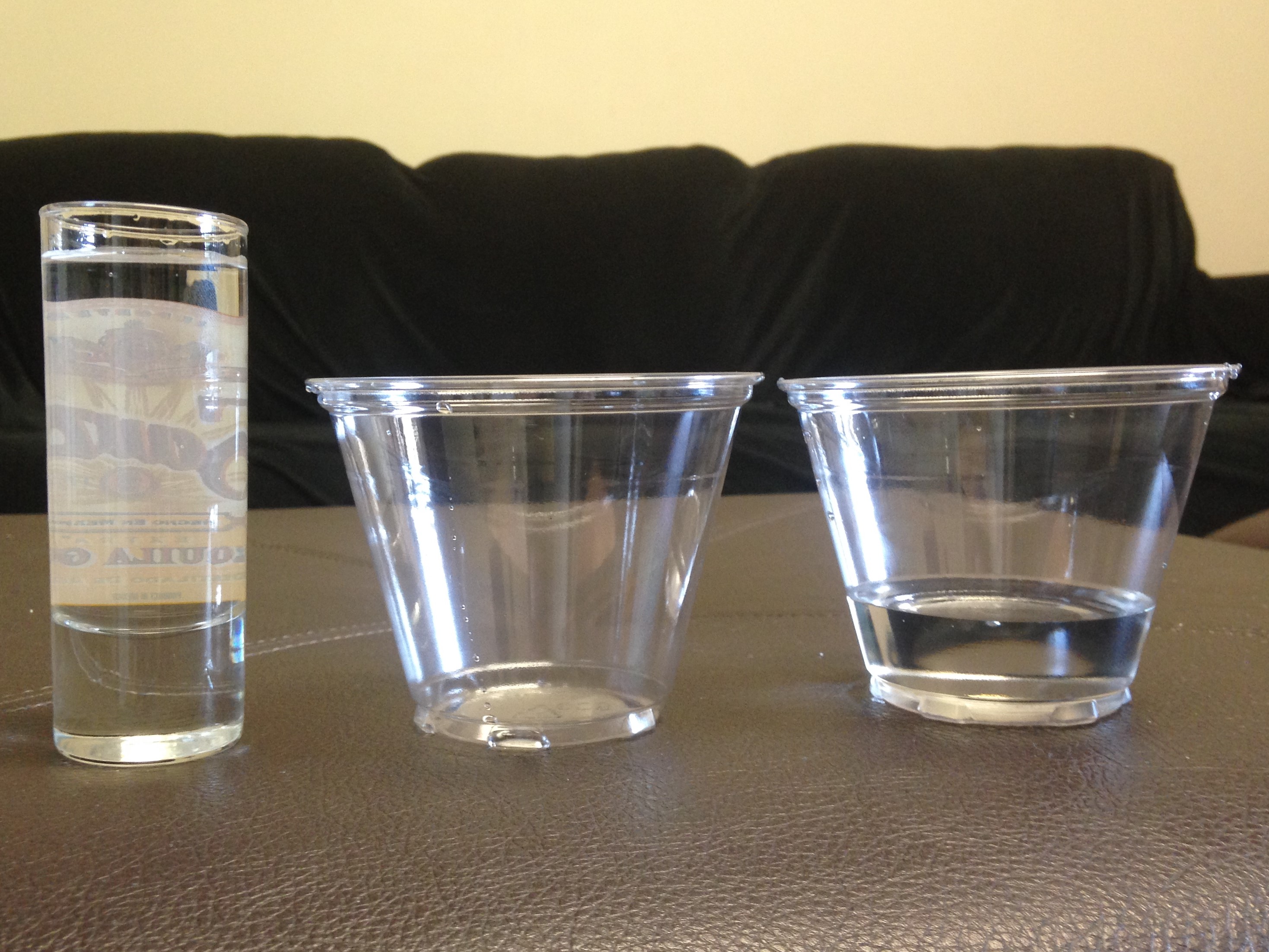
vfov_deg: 42.9
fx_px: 1210
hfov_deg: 55.4
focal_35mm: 33
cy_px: 476
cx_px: 634
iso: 160
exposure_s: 1/20
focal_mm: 4.12
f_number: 2.4
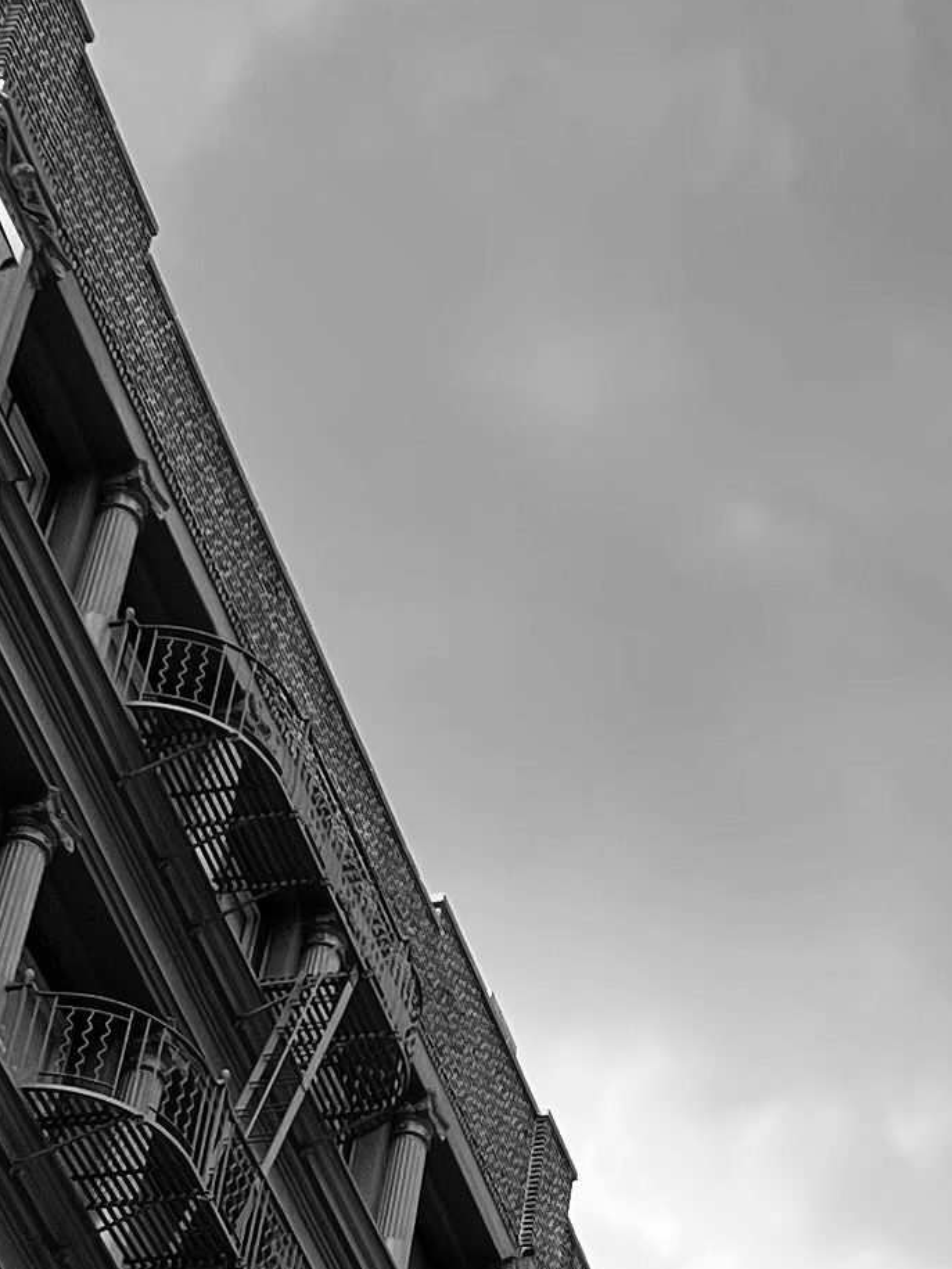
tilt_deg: +47.5
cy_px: 1124
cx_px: 992
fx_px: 4034
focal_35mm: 110
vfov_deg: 17.6
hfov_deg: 13.2
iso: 32
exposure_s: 1/1575
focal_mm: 5.1
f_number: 1.6
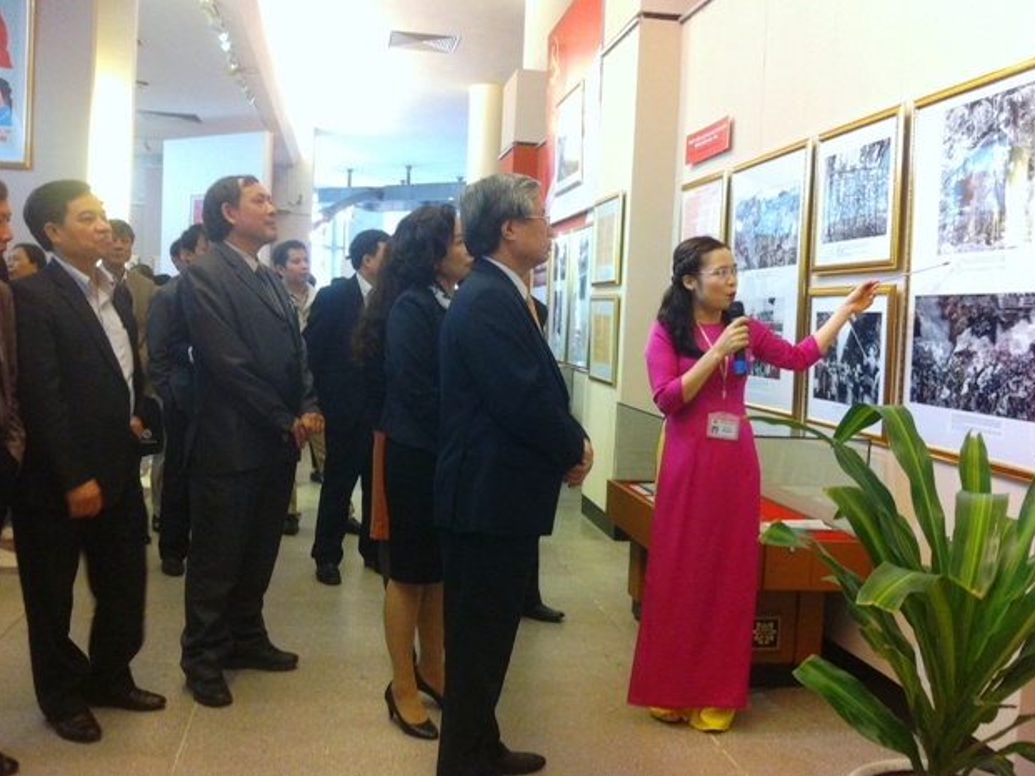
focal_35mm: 36
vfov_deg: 39.7
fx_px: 1077
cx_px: 525
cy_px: 385
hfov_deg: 51.3
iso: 200
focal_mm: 3.85
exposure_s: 1/15
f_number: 2.8
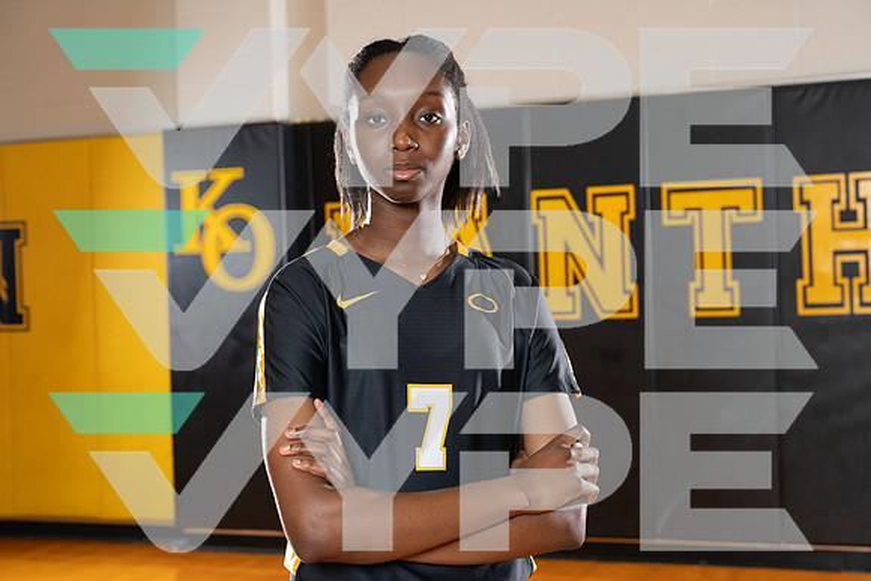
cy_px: 290
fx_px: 1355
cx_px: 436
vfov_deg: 24.2
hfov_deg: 35.6
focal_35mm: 56
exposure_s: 1/250
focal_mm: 56
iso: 1250
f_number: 5.6
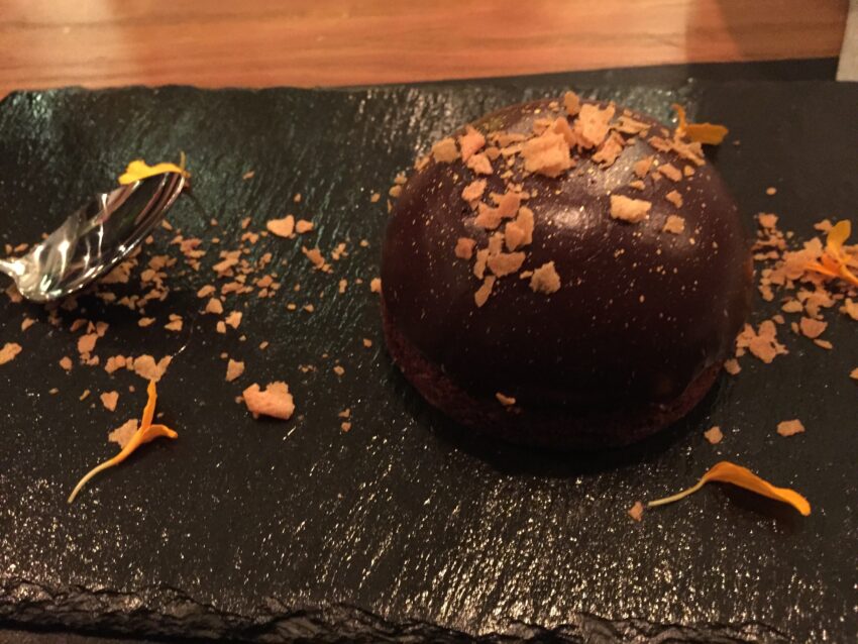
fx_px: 719
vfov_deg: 48.2
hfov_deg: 61.6
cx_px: 429
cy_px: 322
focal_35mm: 29
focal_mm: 4.15
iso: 800
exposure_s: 1/17
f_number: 2.2
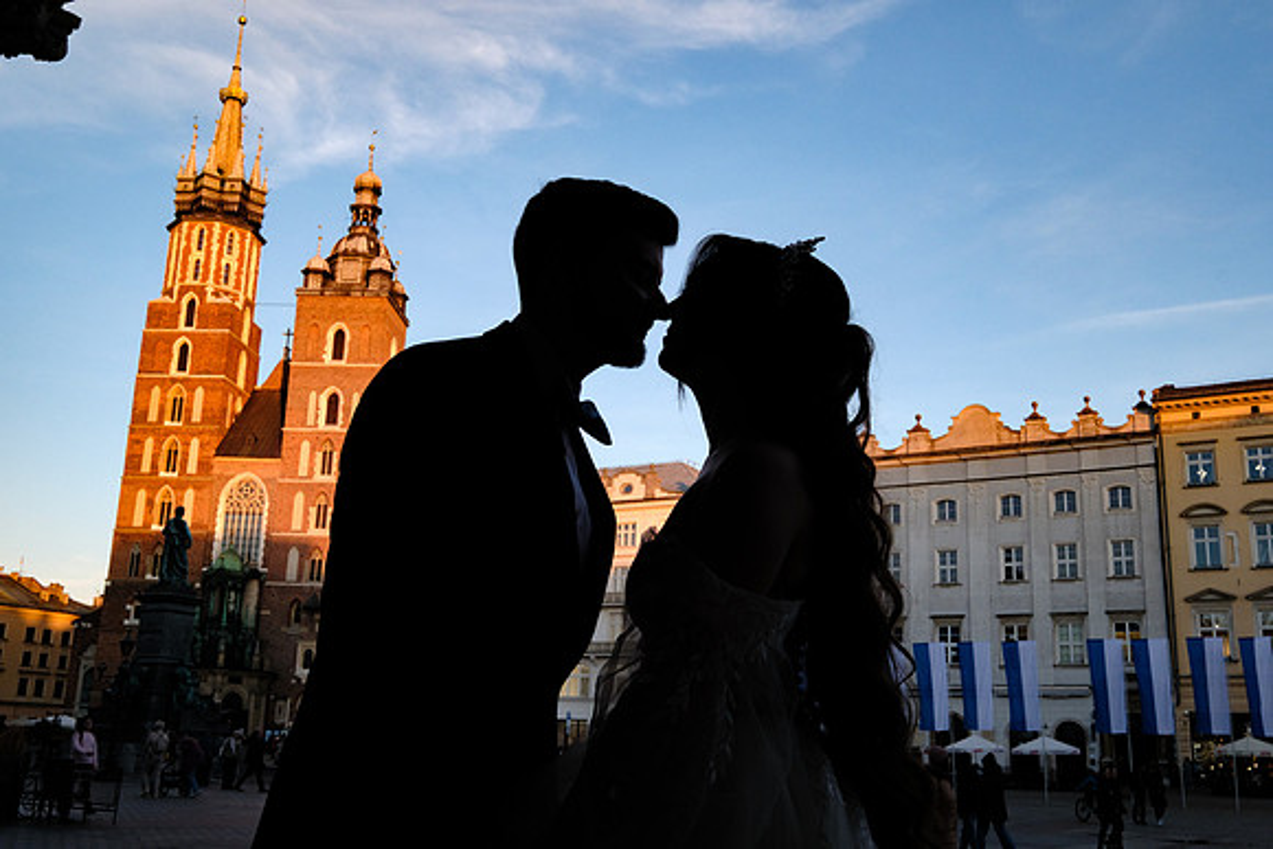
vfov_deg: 36.9
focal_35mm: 36
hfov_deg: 53.1
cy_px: 424
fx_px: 1273
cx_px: 636
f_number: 13
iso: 800
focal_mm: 24
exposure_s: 1/200
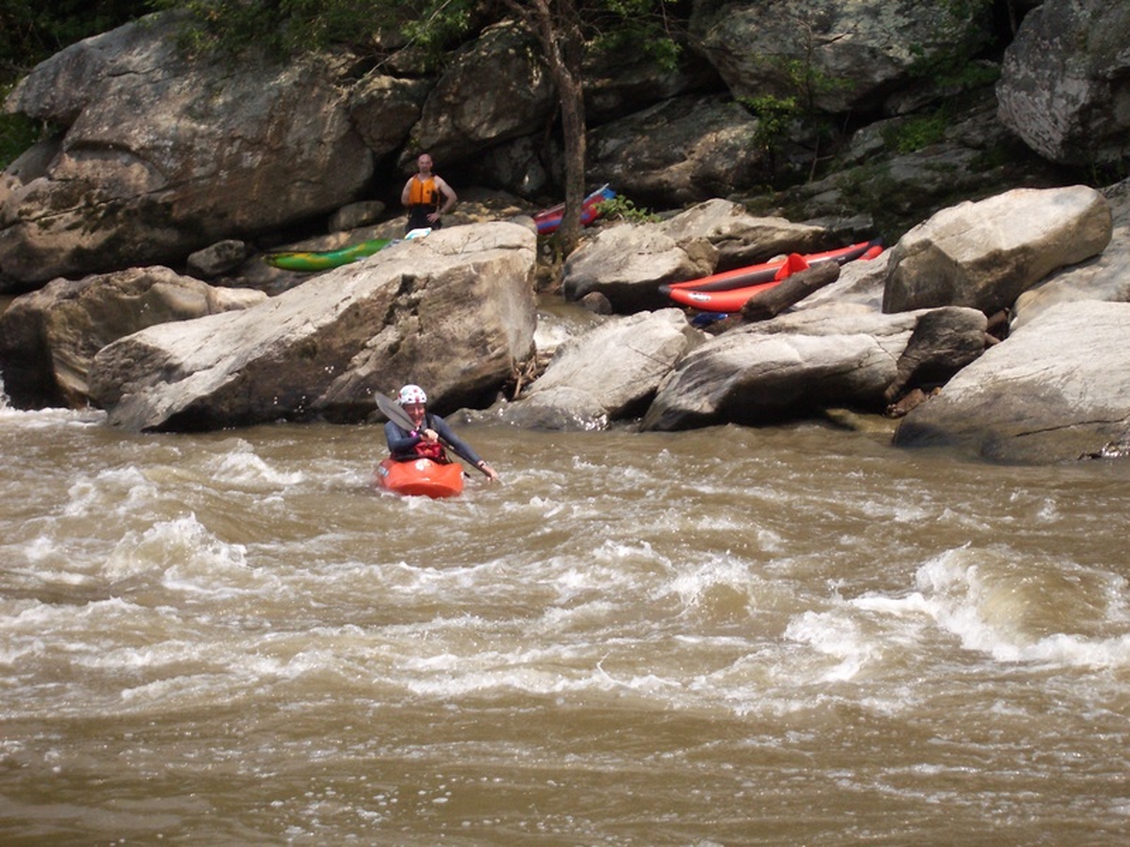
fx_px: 3428
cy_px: 424
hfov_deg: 18.7
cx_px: 565
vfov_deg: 14.1
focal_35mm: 105
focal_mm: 17.4
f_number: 4.8
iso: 200
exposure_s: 1/640
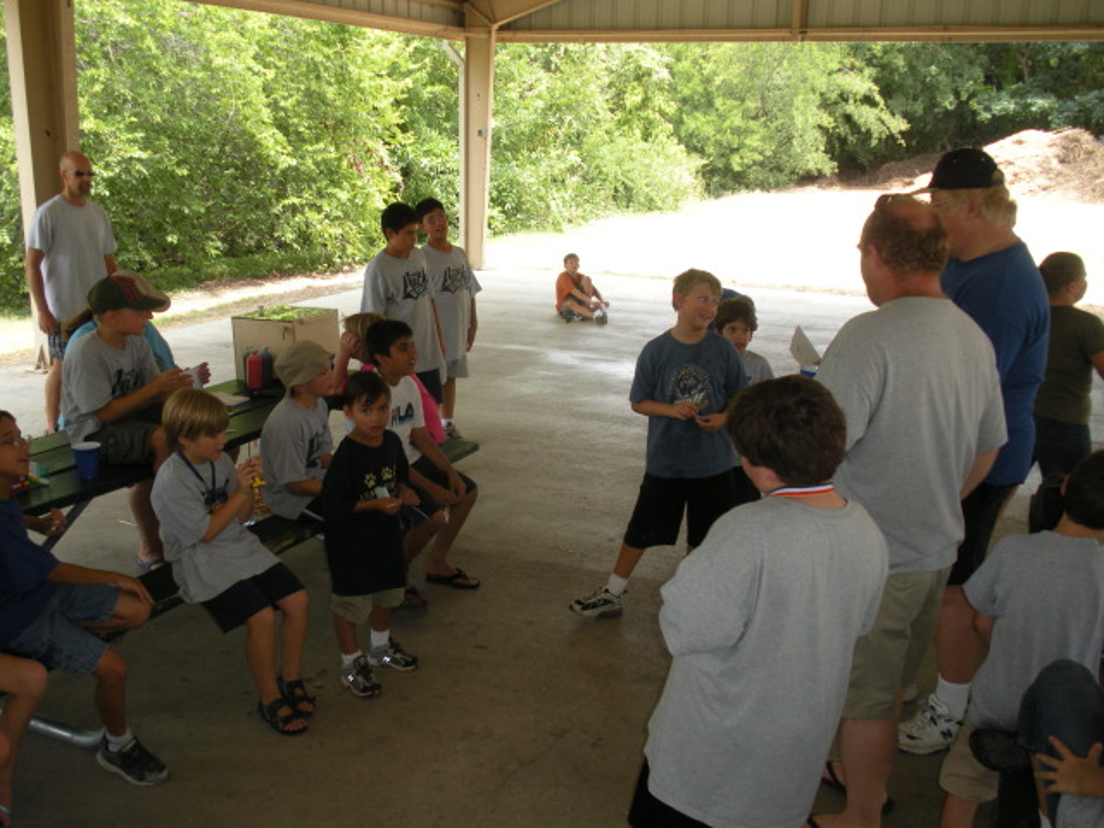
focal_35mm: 36
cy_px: 414
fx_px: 1148
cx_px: 552
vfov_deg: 39.7
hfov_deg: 51.4
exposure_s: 1/86.5
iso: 88
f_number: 3.5
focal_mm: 6.3
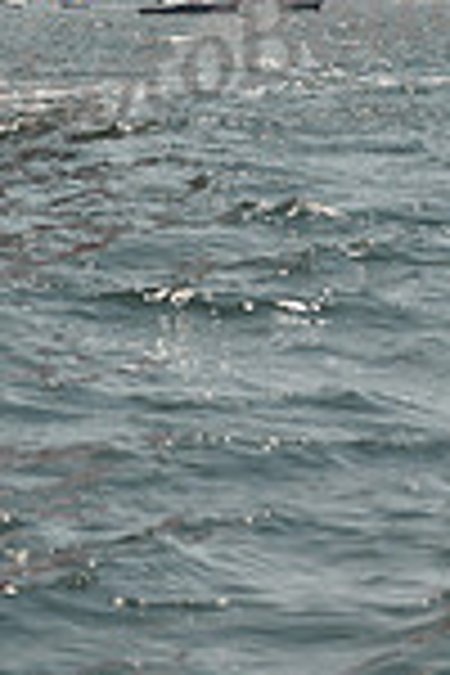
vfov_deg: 5.7
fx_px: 6656
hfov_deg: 3.9
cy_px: -580
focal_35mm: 355
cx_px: -281
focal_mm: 92
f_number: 7.1
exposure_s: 1/640
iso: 250
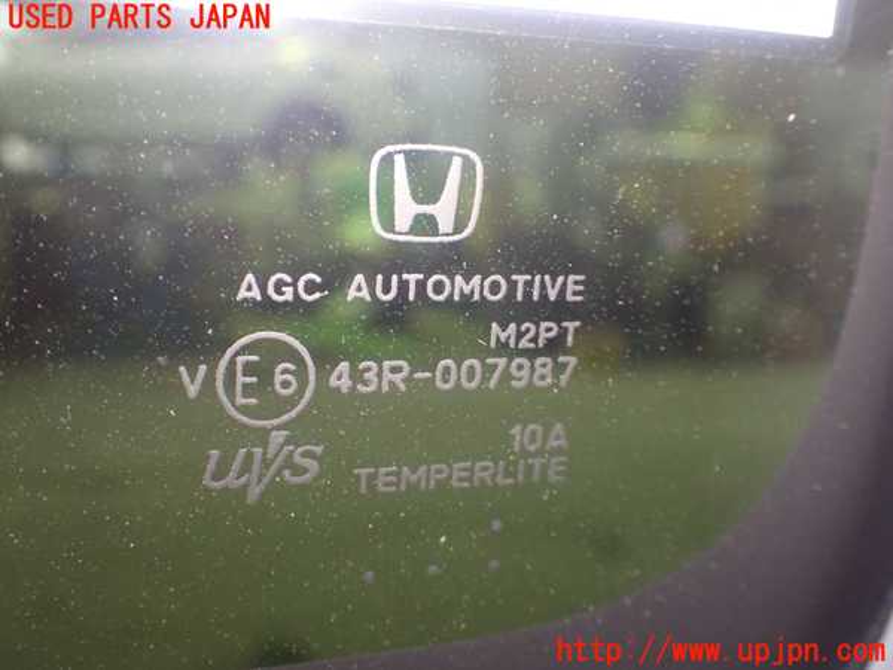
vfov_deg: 37.7
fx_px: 980
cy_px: 335
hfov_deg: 49.0
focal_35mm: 38
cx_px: 446
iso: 800
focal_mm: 6.83
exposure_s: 1/20
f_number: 2.7
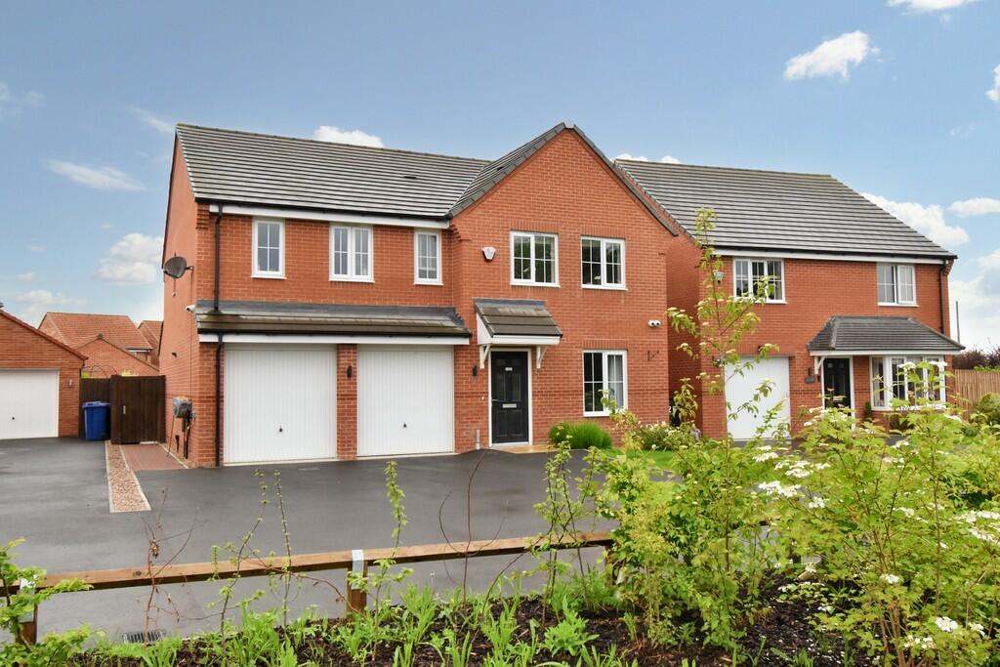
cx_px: 500
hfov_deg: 61.9
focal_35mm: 30
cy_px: 334
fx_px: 833
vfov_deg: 43.6
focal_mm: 20
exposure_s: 1/250
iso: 800
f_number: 8
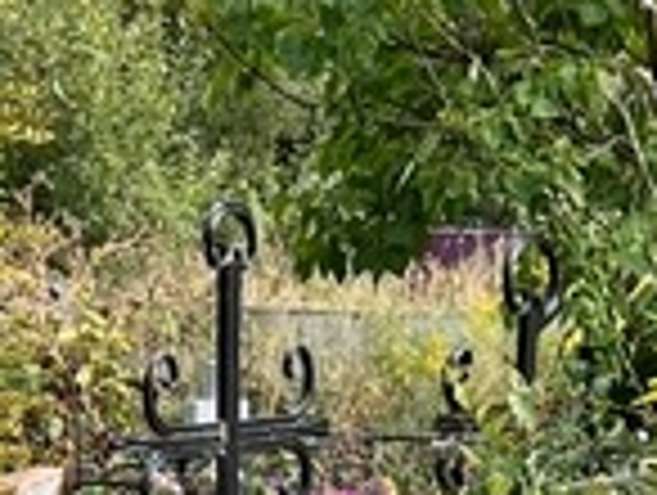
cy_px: 1179
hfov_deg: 10.8
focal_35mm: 182
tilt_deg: -15.6
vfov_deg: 7.6
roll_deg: -0.6
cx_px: 104
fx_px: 3460
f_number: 1.5
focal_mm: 5.7
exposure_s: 1/658
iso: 50
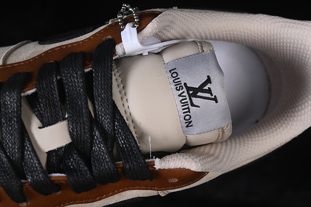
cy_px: 104
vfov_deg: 18.2
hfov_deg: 27.0
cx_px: 156
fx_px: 648
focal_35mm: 75
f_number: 7.1
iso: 160
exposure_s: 1/80
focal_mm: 50
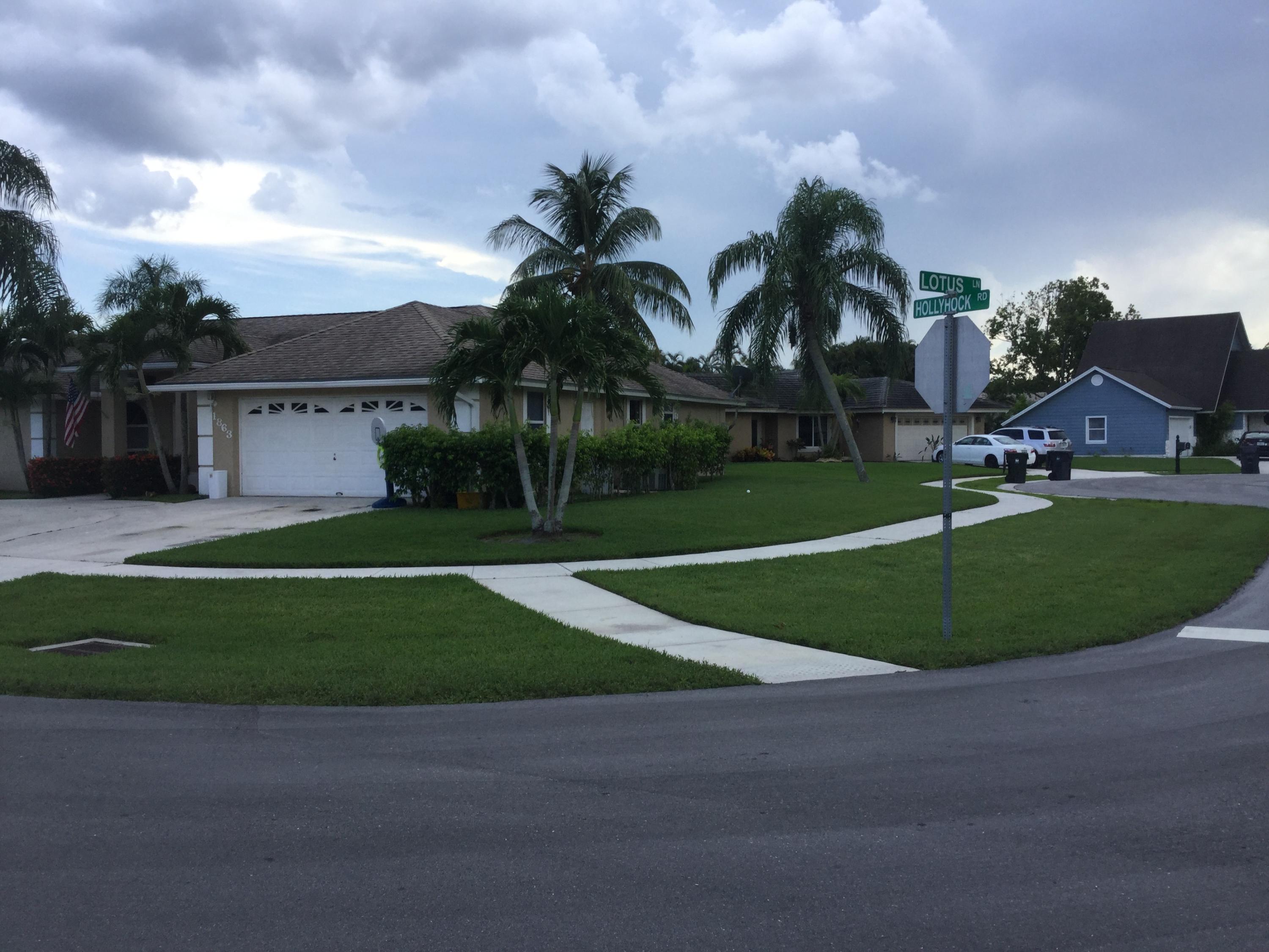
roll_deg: -0.9
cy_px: 476
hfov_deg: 58.4
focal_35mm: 31
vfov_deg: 45.4
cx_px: 634
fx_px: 1136
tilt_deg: -6.1
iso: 25
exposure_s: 1/450
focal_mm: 3.3
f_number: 2.4
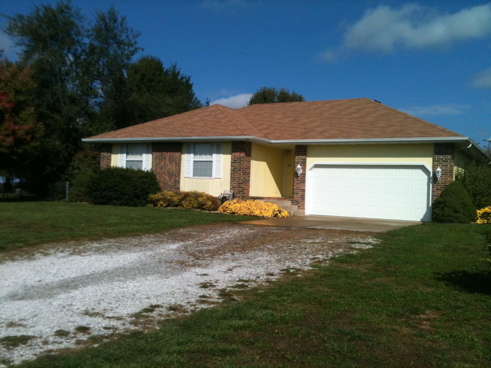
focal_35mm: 35
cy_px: 184
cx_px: 246
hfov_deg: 52.6
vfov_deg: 40.7
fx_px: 496
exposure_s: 1/2825
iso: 64
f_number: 2.8
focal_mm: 3.85
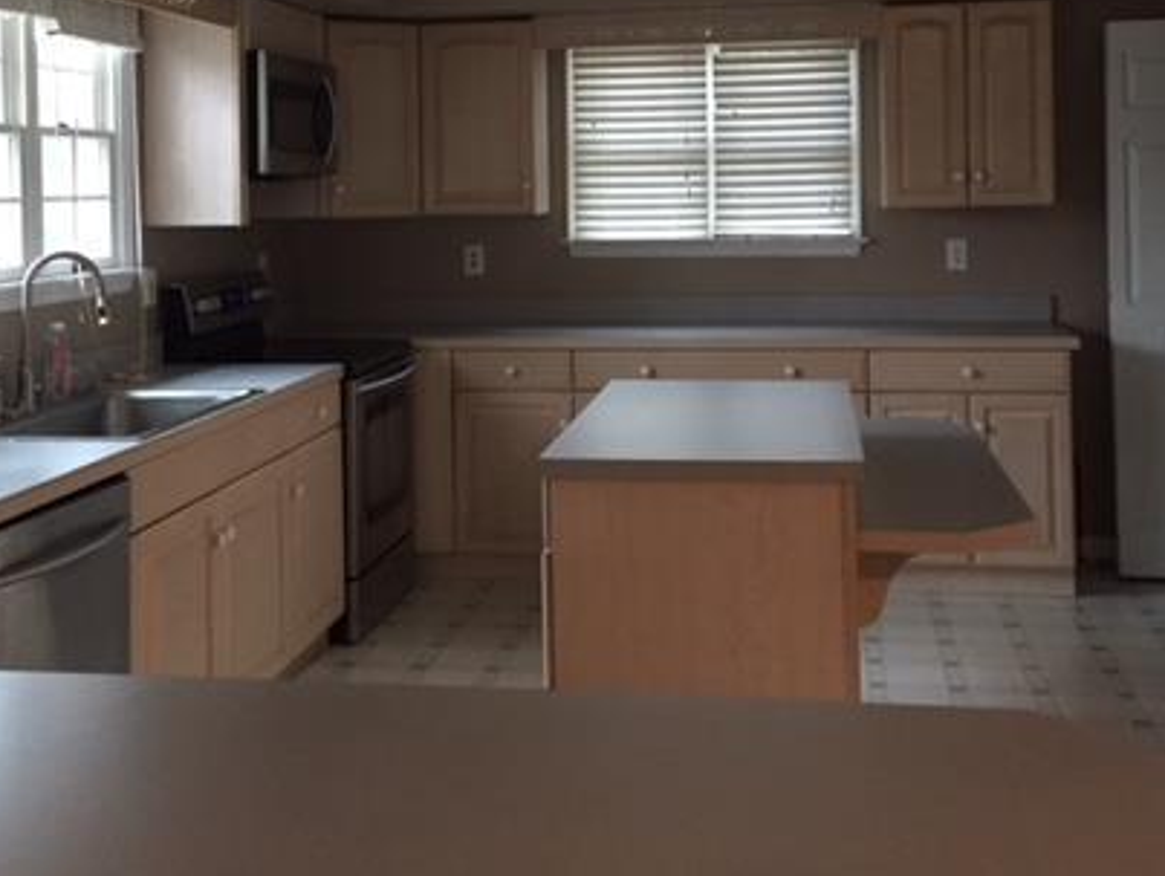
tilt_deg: +0.4
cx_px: 541
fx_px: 1550
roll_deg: +0.3
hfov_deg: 41.2
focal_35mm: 46
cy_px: 188
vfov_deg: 30.9
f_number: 2.2
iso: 250
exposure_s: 1/20
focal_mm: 4.15
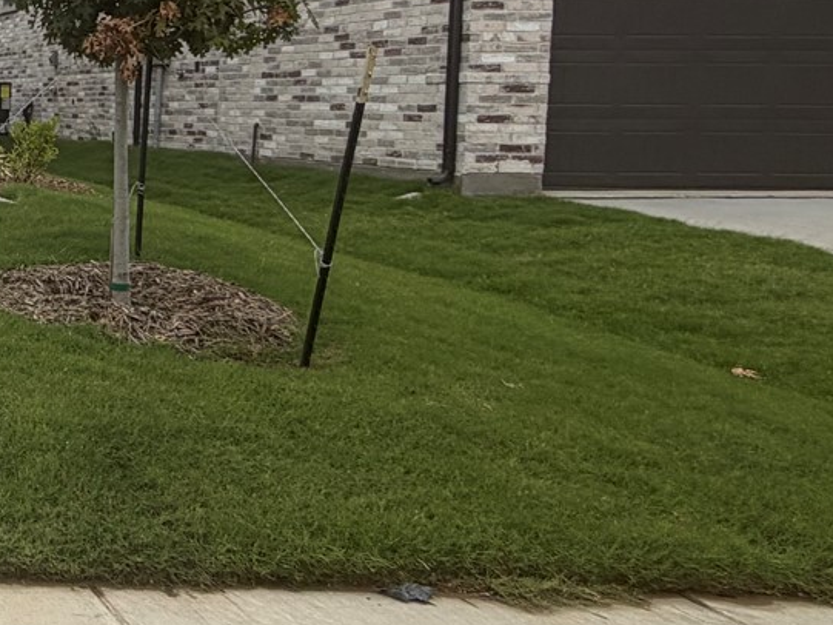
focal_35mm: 53
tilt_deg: -4.5
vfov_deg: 27.3
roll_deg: +0.4
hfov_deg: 26.9
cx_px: -383
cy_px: 202
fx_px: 1276
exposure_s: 1/1033
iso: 20
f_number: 2.2
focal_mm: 2.22
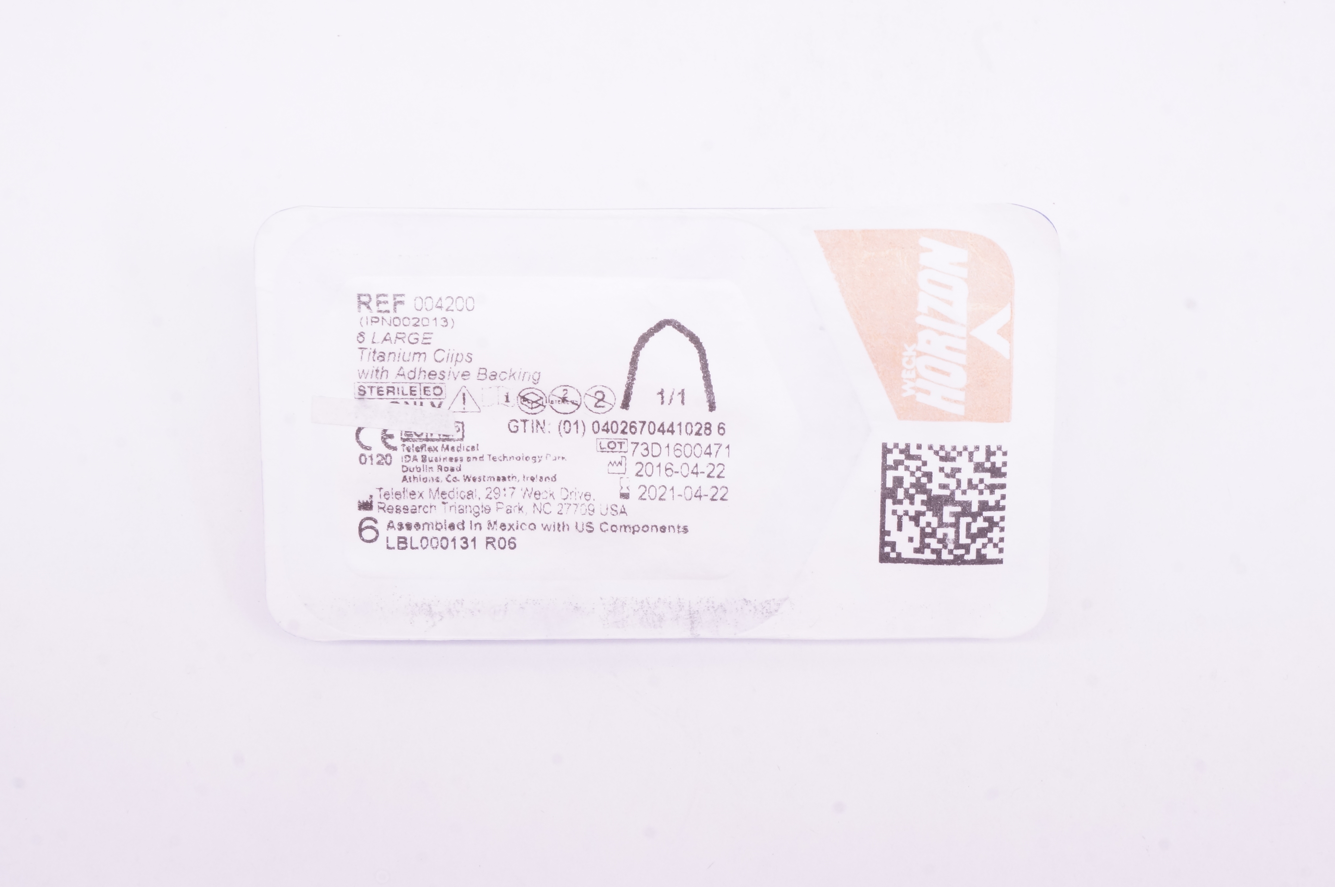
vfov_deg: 18.5
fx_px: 2723
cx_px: 668
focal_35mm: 74
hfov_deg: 27.6
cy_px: 444
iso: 800
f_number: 18
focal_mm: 49
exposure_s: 1/15
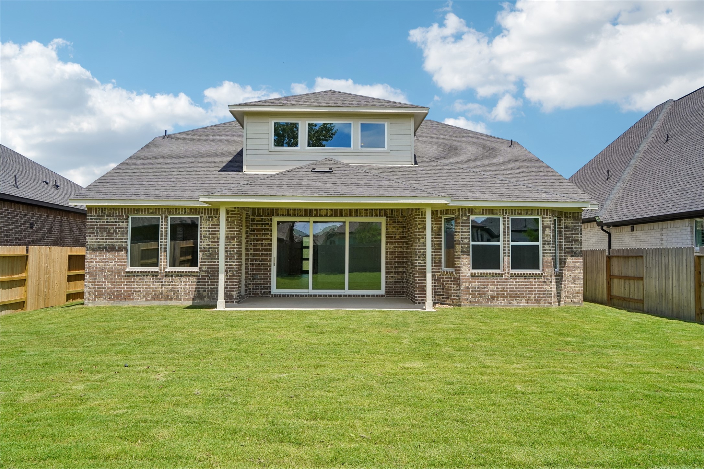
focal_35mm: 25
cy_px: 234
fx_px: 489
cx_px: 352
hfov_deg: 71.5
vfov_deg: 51.3
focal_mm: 25
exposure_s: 1/1250
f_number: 8
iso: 500
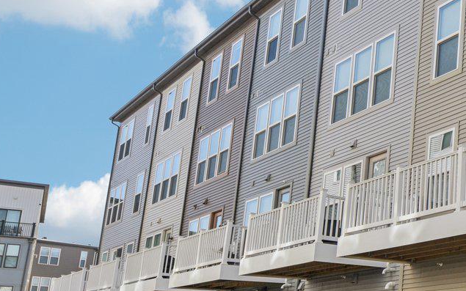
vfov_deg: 27.8
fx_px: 584
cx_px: 553
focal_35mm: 46
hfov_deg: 35.0
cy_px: 195
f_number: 8
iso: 100
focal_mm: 14
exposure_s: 1/200
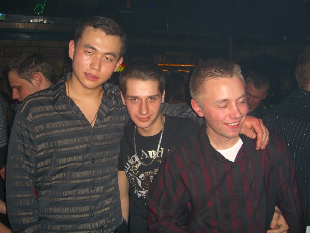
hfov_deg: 49.0
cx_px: 155
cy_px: 116
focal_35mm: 38
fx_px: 340
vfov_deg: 37.7
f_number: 2.8
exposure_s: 1/60
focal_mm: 7.9
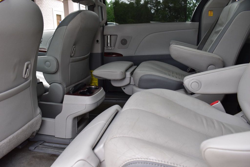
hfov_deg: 67.4
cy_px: 84
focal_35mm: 27
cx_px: 125
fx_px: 187
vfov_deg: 47.9
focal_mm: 18
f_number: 7.1
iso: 400
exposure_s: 1/40
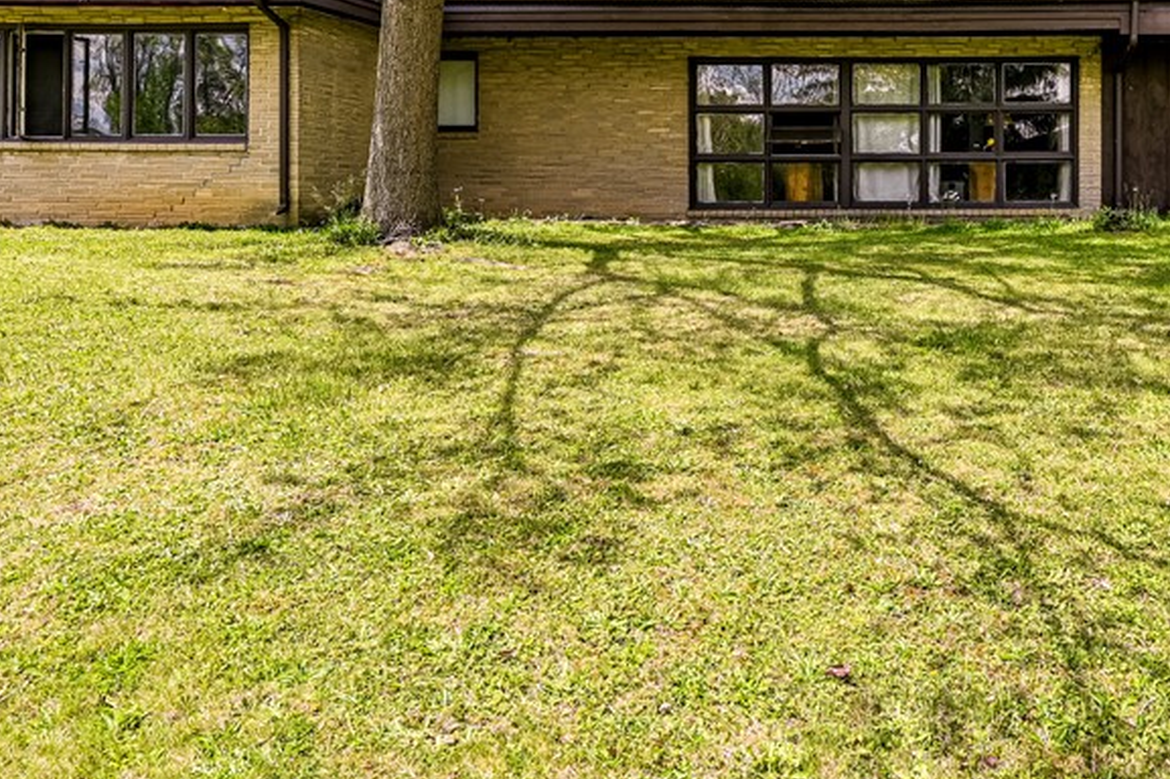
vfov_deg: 39.3
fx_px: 1039
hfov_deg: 56.8
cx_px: 824
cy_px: 143
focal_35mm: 32
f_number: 8
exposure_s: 1/160
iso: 100
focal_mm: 17
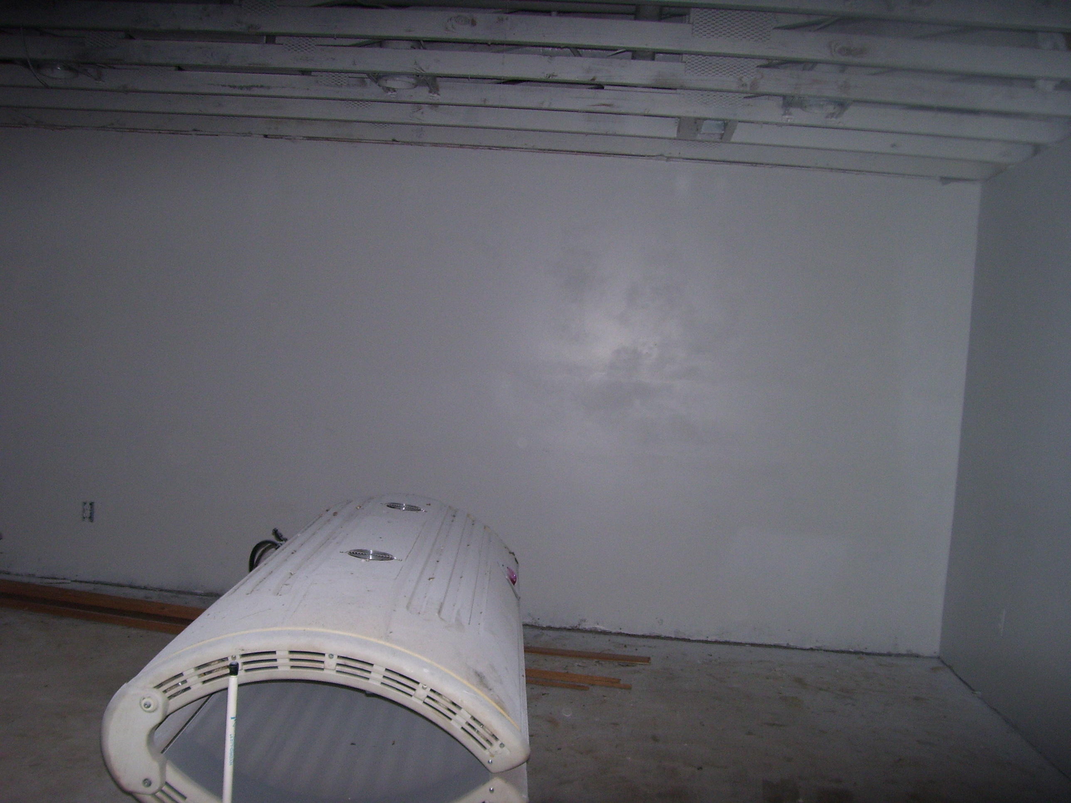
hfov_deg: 50.1
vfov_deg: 38.7
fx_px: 1145
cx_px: 536
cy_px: 402
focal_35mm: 37
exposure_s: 1/60
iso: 125
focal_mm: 6
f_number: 2.7
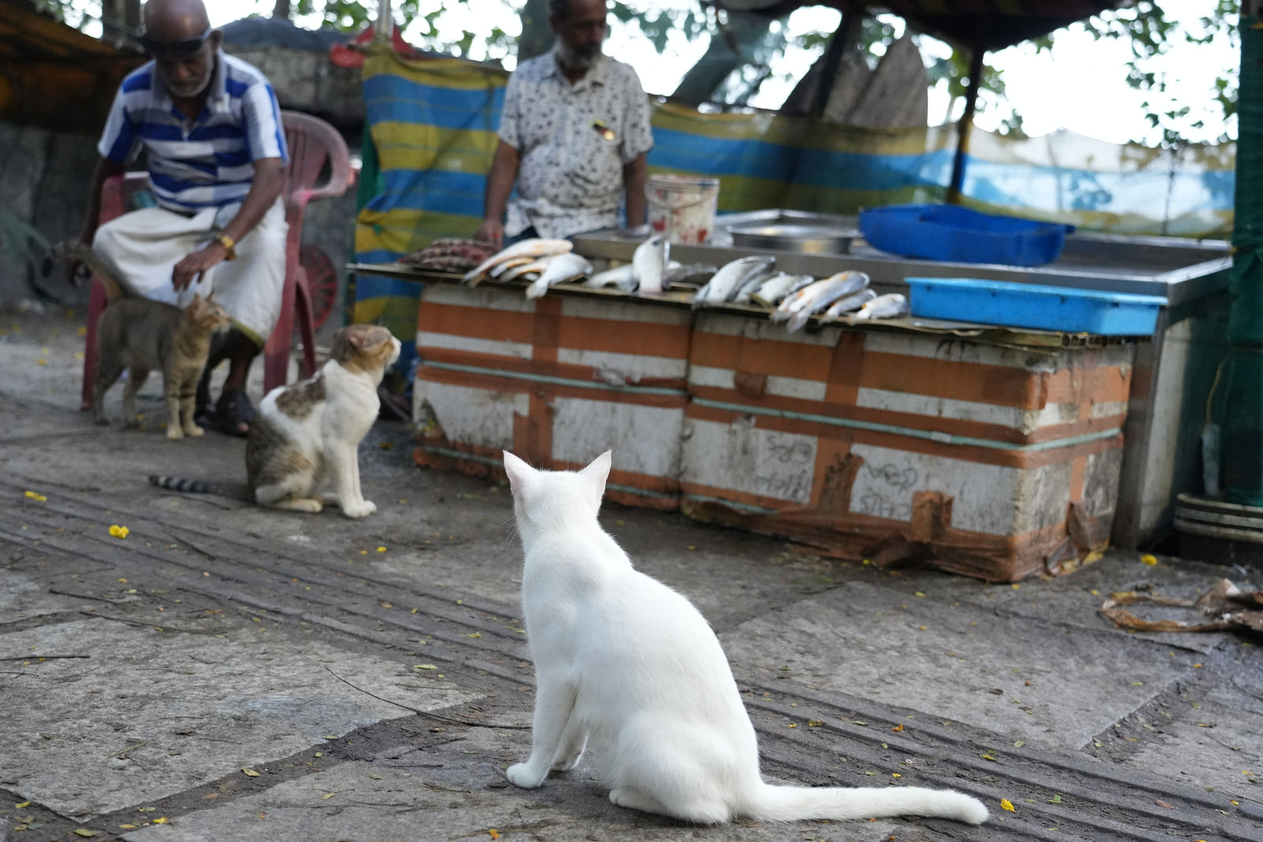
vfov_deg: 32.6
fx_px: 1438
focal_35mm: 41
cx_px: 632
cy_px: 421
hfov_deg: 47.4
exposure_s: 1/160
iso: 5000
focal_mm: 41
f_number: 4
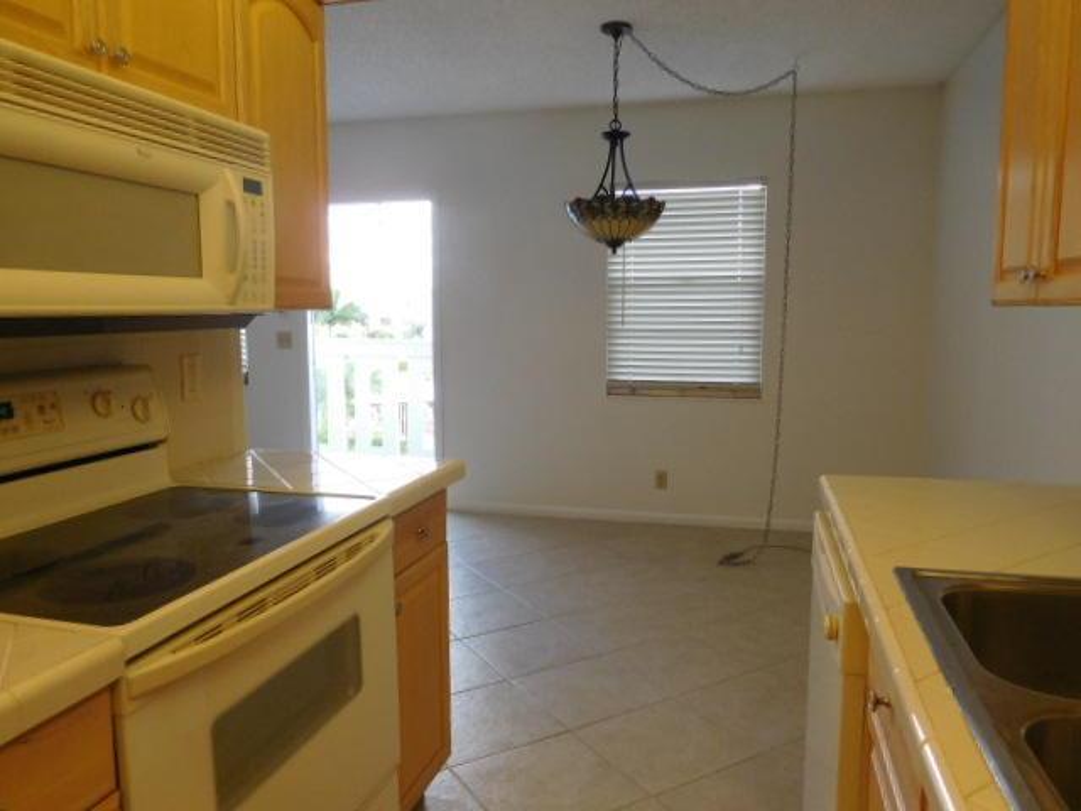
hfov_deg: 69.4
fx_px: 781
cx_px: 540
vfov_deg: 54.9
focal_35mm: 25
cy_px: 406
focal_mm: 4.5
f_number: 3.4
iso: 200
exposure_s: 1/30
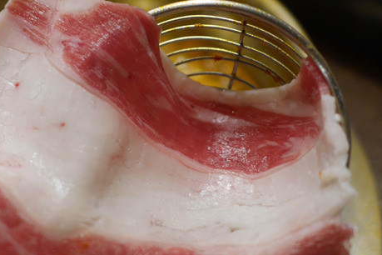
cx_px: 129
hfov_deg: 29.5
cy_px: 145
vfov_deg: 20.0
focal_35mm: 68
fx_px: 721
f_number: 1.7
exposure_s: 1/60
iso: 250
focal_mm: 15
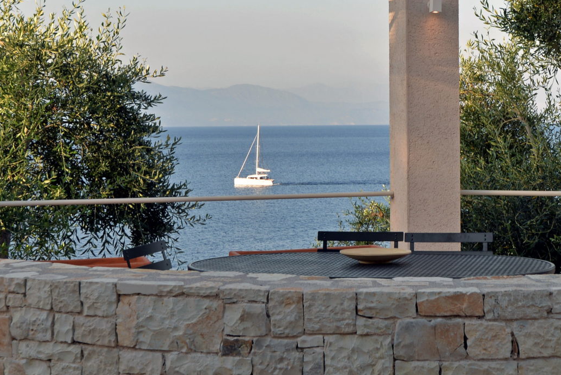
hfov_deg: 23.3
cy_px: 112
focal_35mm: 87
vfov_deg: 15.7
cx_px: 361
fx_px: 1356
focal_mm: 35
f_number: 11
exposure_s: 1/50
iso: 100
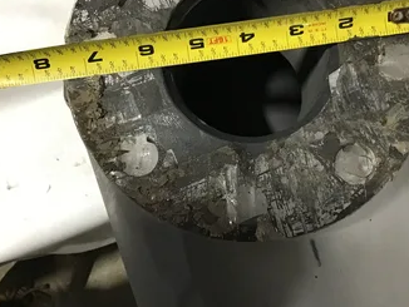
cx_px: 242
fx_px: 449
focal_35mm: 38
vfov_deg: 37.7
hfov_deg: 48.7
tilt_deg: -79.1
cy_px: 129
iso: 200
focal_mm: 3.3
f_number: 2.4
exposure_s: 1/24
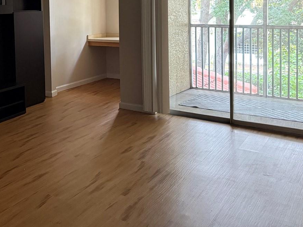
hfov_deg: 41.0
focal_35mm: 44
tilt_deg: -1.9
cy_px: 23
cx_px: 58
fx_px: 385
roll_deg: +1.4
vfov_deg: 31.3
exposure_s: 1/60
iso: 800
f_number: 1.78
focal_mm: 6.76
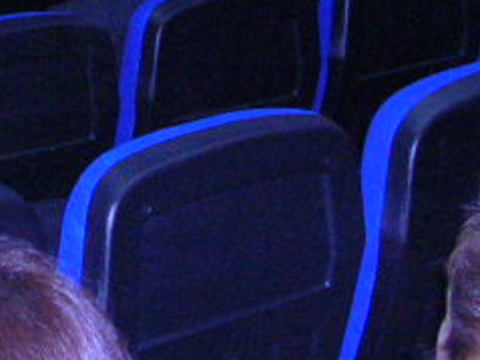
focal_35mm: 150
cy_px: -153
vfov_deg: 9.6
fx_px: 2079
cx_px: -127
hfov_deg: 12.8
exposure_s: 1/60.1
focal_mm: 5.8
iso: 200
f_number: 2.8
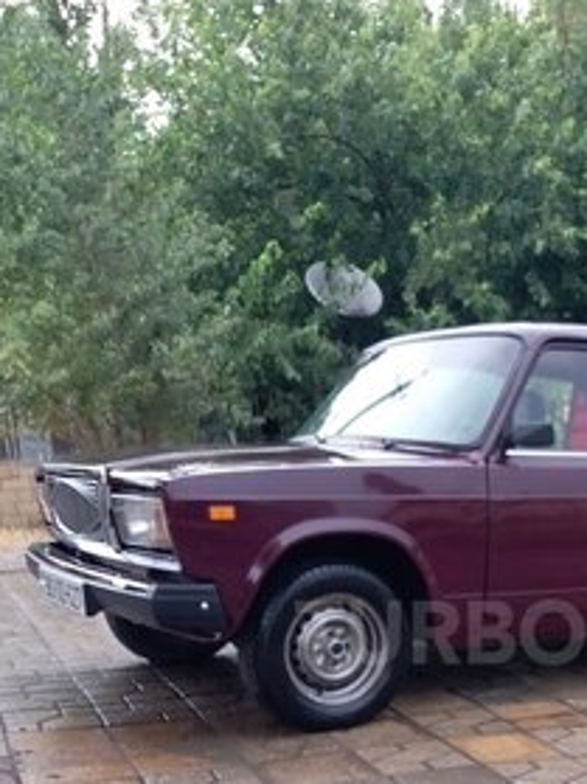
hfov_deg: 29.2
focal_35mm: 48
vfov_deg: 38.1
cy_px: 632
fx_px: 1086
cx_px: 511
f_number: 1.9
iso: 80
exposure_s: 1/33
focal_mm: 3.7
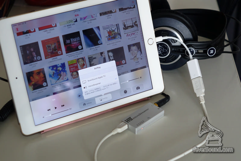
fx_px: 522
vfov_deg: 17.5
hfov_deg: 26.0
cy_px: 80
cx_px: 120
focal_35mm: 78
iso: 400
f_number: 2.8
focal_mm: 28.47
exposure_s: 1/30
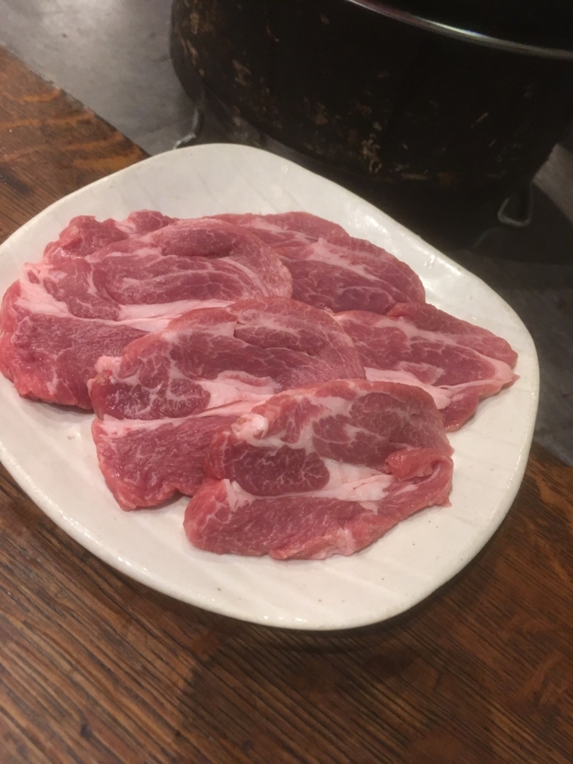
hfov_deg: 48.2
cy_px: 382
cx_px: 286
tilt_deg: -50.7
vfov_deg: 61.7
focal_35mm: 29
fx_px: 640
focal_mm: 4.15
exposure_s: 1/17
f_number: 2.2
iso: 200
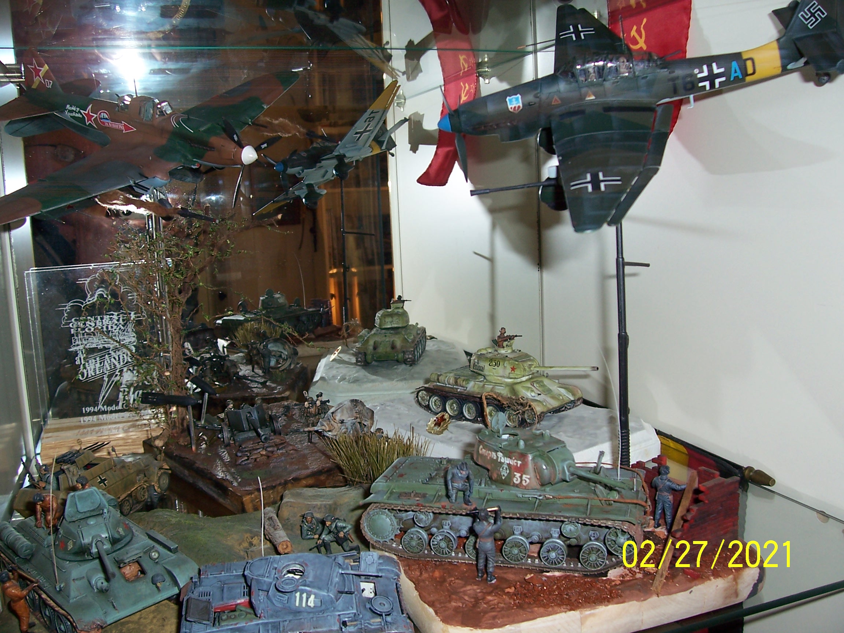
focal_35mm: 34
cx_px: 422
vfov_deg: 41.8
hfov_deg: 54.0
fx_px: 829
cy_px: 316
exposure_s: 1/60
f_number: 2.7
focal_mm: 5.6
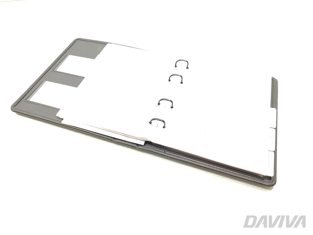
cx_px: 156
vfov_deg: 56.8
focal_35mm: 24
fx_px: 217
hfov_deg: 71.6
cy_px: 118
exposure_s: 1/100
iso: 320
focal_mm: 5.89
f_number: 1.89
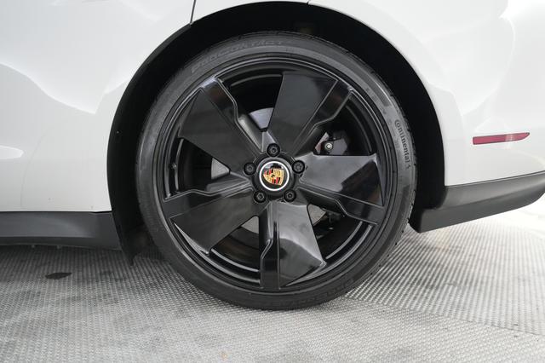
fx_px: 424
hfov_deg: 65.5
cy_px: 182
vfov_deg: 46.4
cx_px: 272
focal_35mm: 28
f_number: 2.8
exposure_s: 1/160
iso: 6400
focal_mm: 28
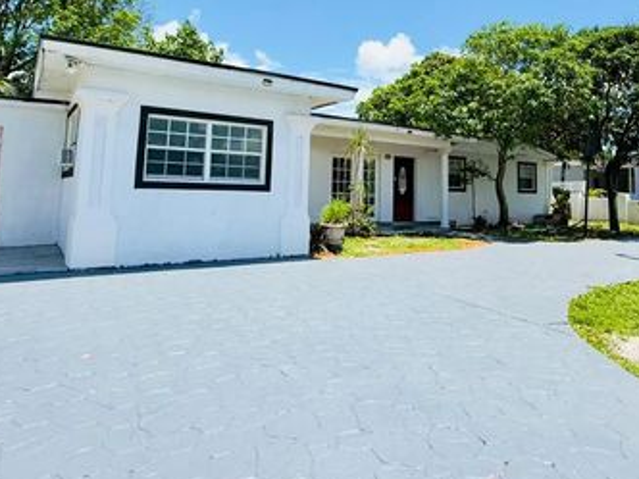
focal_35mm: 27
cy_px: 139
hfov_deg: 64.9
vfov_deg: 49.9
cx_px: 373
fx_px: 498
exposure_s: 1/1613
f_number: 2.2
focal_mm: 2.22
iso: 50
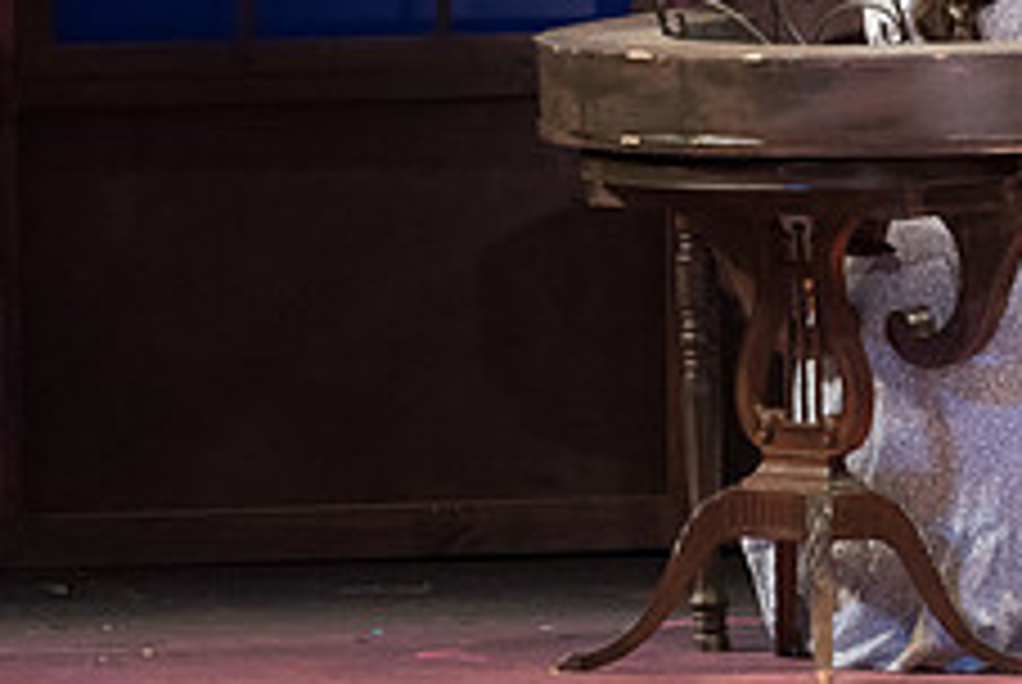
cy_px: 106
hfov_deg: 4.0
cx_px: 1081
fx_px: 14497
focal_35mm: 510
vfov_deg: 2.7
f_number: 3.2
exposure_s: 1/400
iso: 3200
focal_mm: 200
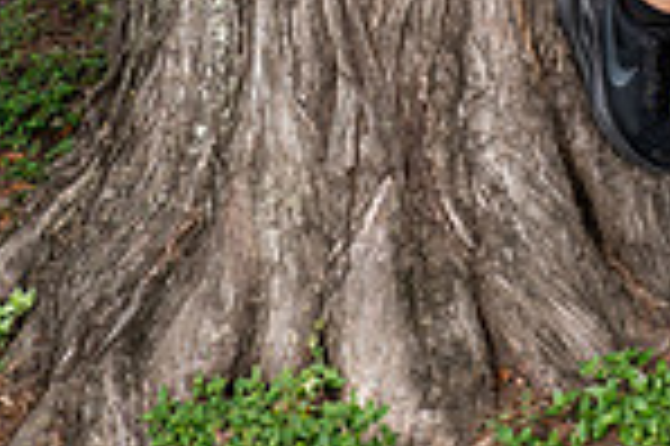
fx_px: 3142
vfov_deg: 7.7
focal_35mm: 169
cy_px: -482
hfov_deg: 12.1
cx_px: 639
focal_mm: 56
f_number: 6.3
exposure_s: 1/400
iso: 250
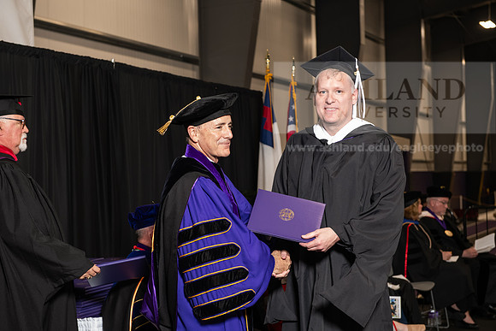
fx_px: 854
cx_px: 248
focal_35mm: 62
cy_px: 166
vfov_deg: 21.9
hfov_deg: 32.4
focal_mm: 62
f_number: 5
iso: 2000
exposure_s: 1/125
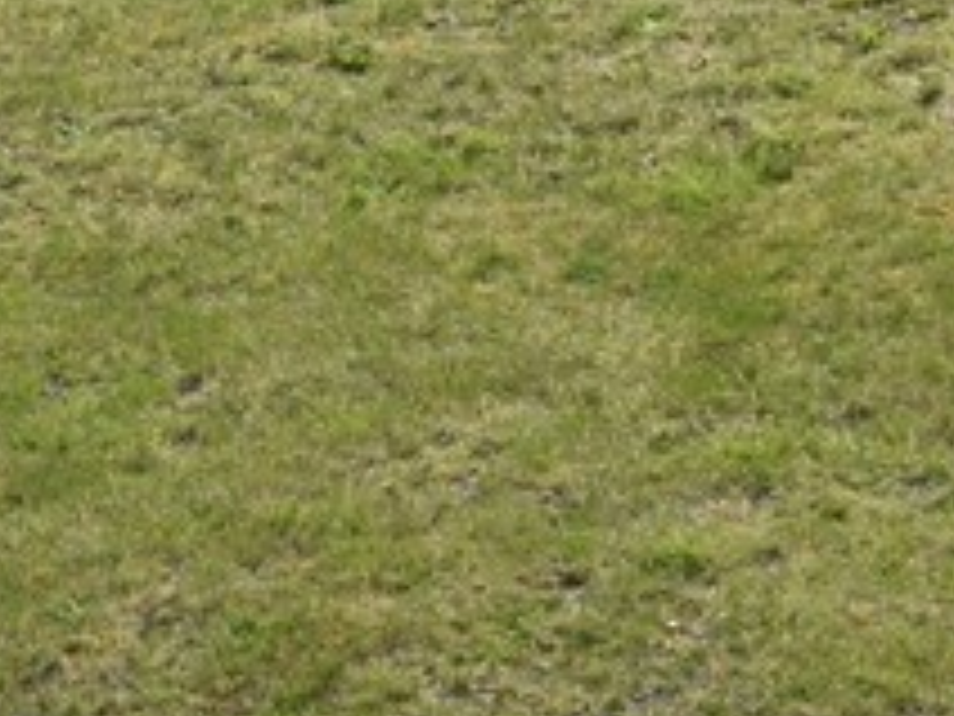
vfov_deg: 7.2
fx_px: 5497
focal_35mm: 199
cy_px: -693
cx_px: -68
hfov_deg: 9.8
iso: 250
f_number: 8
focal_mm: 27
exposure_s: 1/500
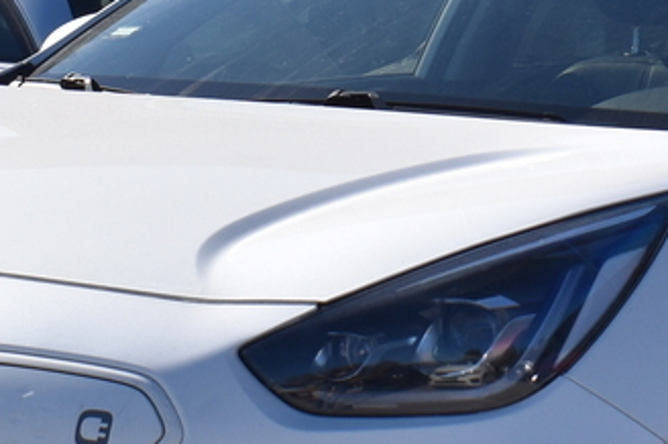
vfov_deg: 7.7
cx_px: 530
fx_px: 3300
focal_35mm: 178
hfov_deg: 11.5
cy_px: 35
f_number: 8
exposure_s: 1/750
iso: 200
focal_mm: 24
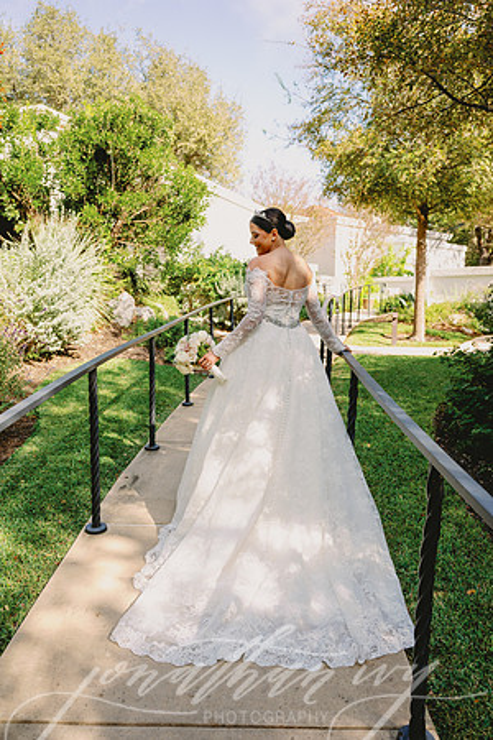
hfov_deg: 45.7
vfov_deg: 64.6
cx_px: 246
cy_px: 370
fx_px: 585
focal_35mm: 28
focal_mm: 28.5
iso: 400
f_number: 3.5
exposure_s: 1/1000
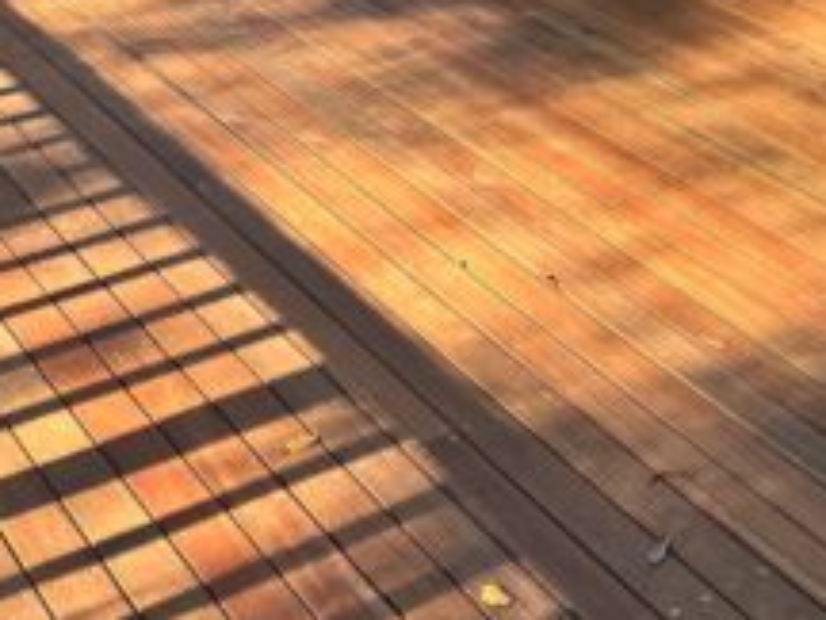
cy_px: -111
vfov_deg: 19.6
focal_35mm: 71
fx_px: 1694
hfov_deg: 27.4
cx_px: 413
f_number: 1.78
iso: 80
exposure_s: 1/364
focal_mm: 6.86
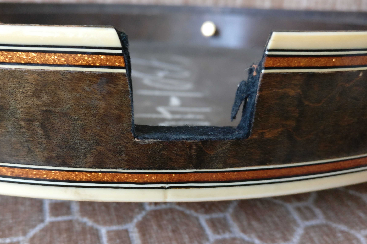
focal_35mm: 39
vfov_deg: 34.1
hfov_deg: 49.3
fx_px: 398
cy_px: 148
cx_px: 150
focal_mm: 4.26
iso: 800
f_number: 2
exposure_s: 1/17
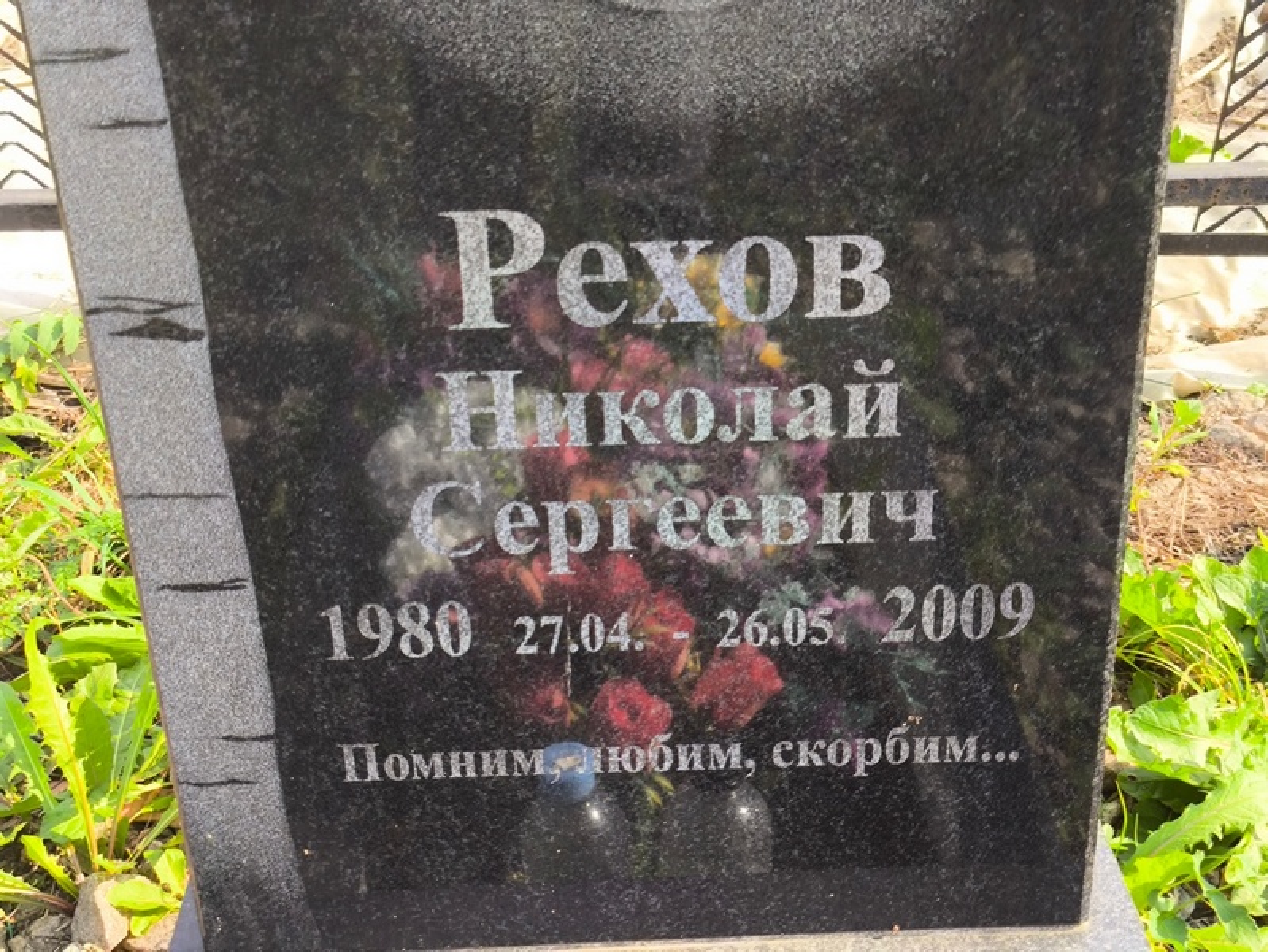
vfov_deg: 29.1
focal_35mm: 50
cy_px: 476
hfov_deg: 38.2
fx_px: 1832
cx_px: 634
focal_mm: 4.71
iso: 50
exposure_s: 1/356
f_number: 1.7
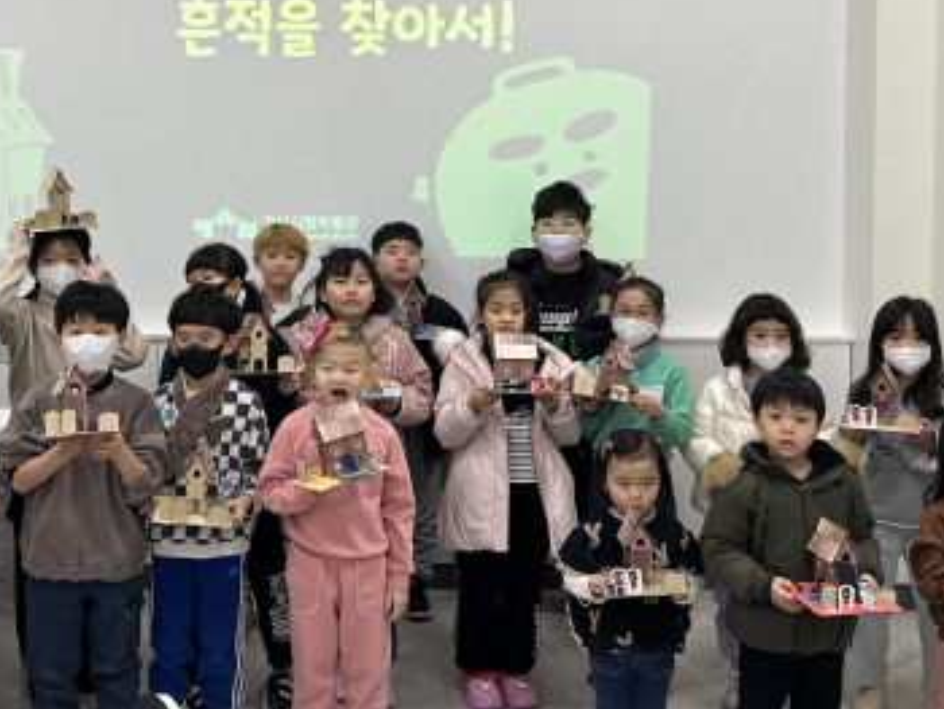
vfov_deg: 27.4
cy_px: 125
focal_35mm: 52
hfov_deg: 36.6
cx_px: 353
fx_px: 1419
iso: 64
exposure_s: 1/120
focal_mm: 5.7
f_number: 1.5
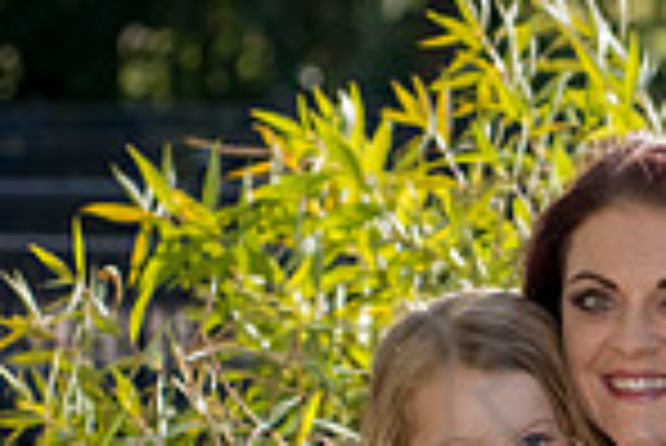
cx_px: 1044
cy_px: 610
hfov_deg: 6.5
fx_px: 5815
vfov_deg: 4.4
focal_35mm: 314
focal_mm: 80
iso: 640
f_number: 5
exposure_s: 1/1000
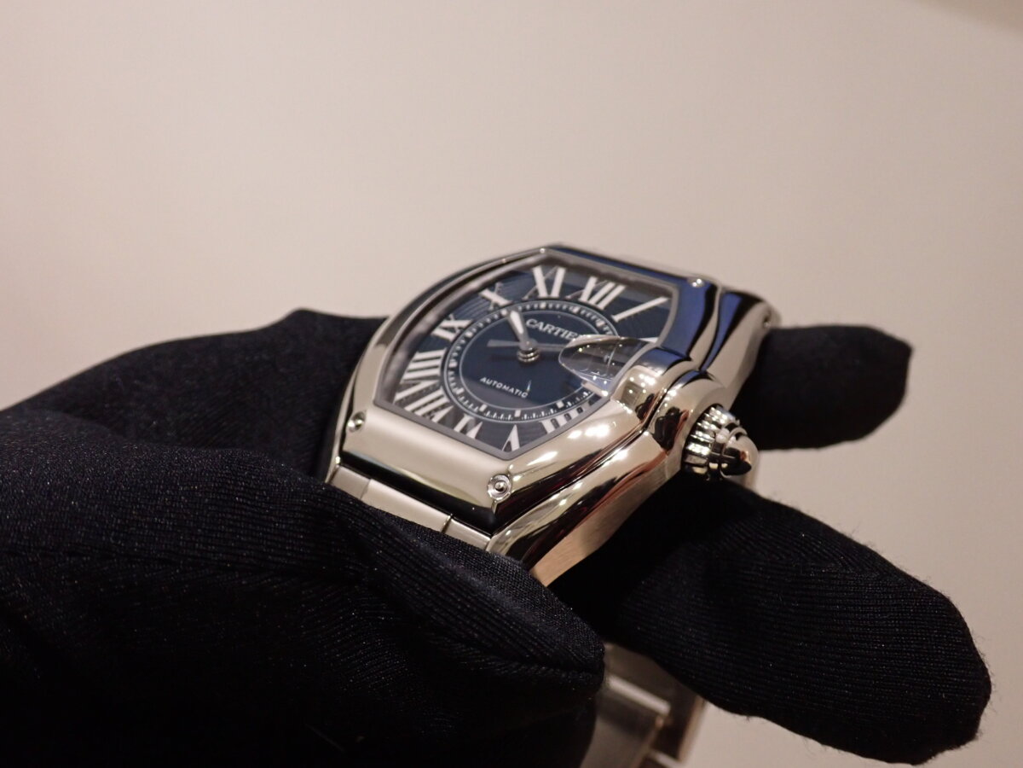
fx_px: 1123
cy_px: 384
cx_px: 512
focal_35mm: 38
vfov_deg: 37.7
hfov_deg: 49.0
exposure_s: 1/160
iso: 640
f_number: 3.5
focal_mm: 6.83
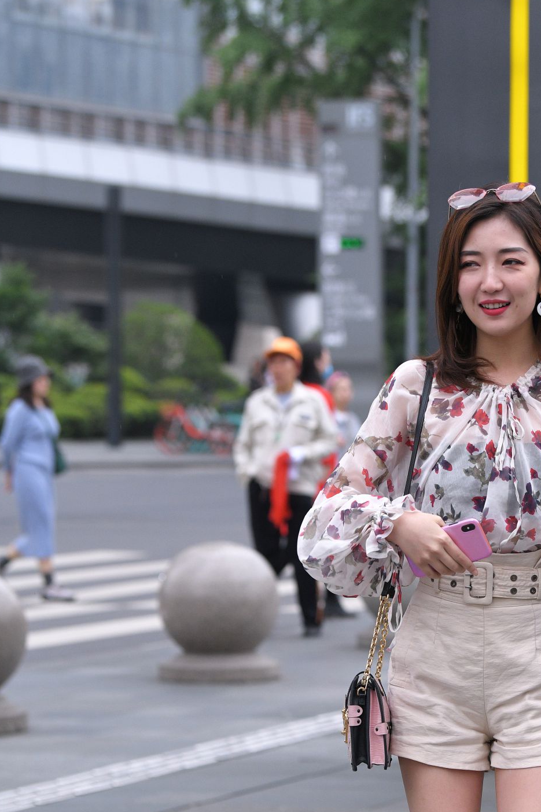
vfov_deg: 12.2
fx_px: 3765
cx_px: 518
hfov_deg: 8.2
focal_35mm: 167
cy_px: 688
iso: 900
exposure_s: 1/640
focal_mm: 86
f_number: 4
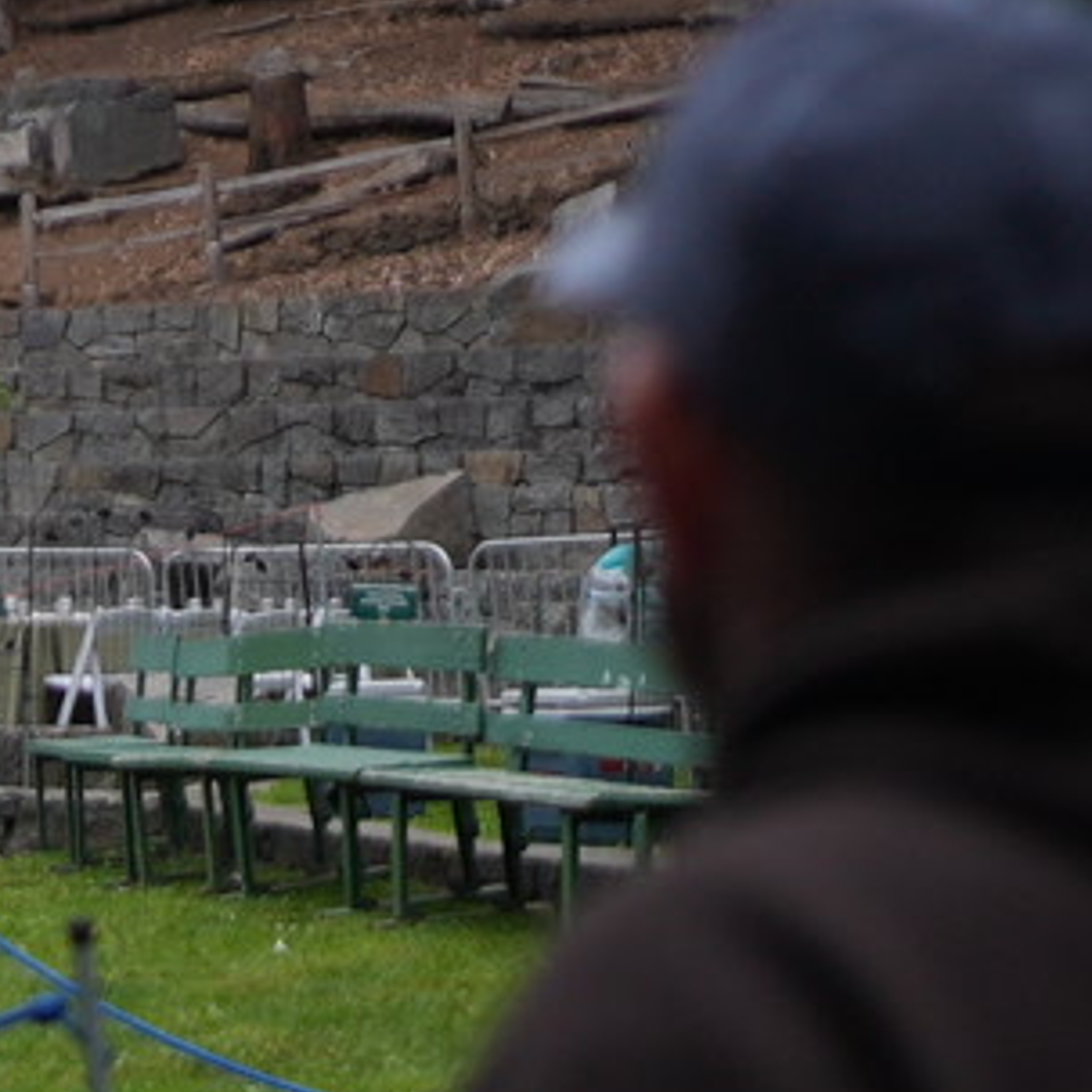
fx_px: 5675
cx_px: -1229
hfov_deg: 10.0
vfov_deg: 10.9
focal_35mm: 159
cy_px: 65
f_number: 1.4
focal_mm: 35
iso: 320
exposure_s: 1/3200
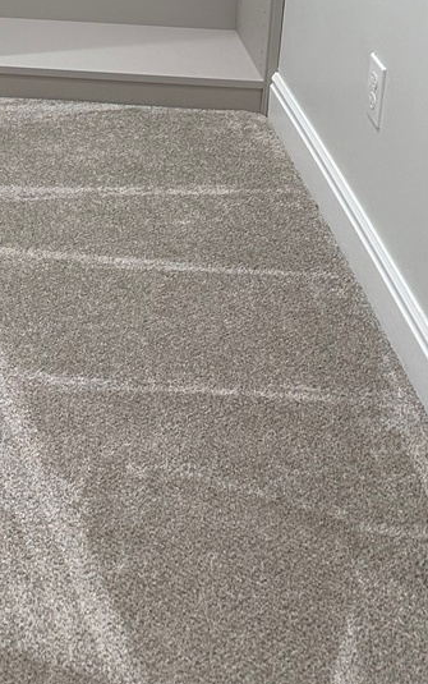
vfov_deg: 24.2
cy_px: -239
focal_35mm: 73
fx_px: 1361
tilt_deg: -12.6
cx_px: -225
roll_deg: -1.1
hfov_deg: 16.2
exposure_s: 1/120
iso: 125
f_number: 1.78
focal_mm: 6.86
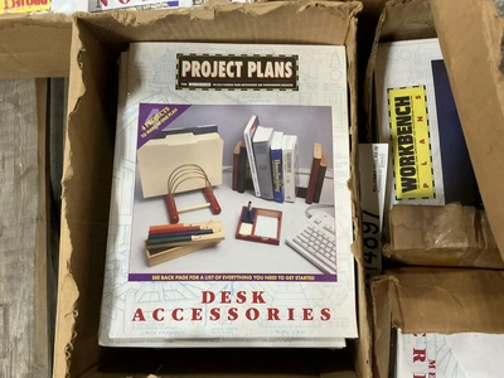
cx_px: 252
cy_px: 189
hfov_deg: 63.4
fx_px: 408
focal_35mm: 28
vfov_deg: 49.7
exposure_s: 1/60
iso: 200
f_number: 1.8
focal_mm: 3
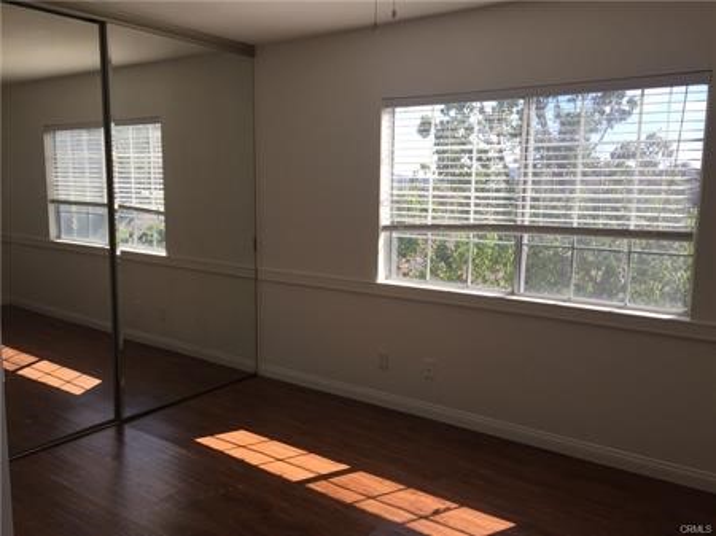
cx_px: 358
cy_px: 268
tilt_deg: -8.4
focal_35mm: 29
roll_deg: -1.3
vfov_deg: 48.2
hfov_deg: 61.7
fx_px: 600
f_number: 2.2
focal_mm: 4.15
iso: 32
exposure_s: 1/507
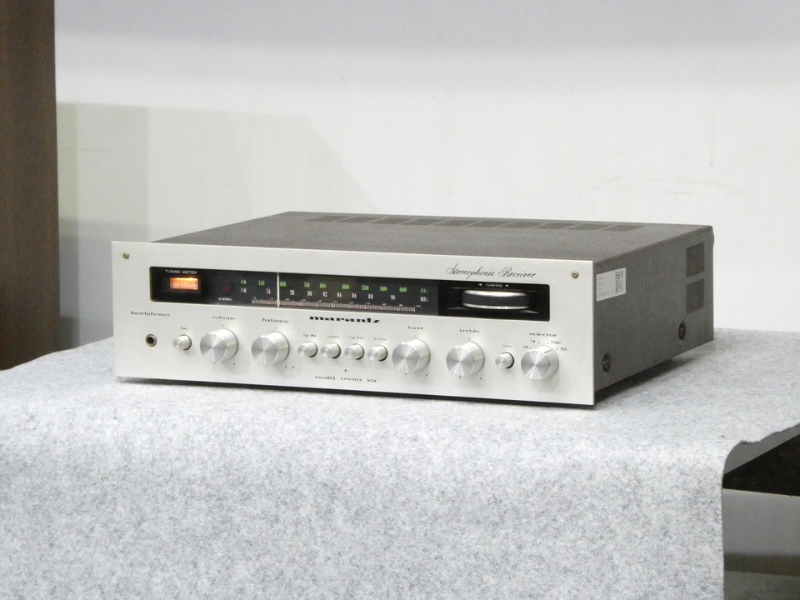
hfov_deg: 15.9
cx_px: 400
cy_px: 300
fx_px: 2866
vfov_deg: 12.0
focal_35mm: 124
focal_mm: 22.3
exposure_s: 1/40
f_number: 5.2
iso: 1600
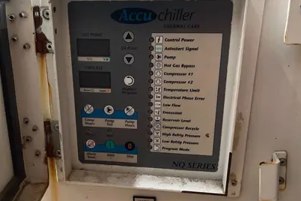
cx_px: 124
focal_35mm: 37
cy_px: 93
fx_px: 309
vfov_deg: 35.9
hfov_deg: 51.6
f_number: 1.6
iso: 500
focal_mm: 5.1
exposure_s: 1/40
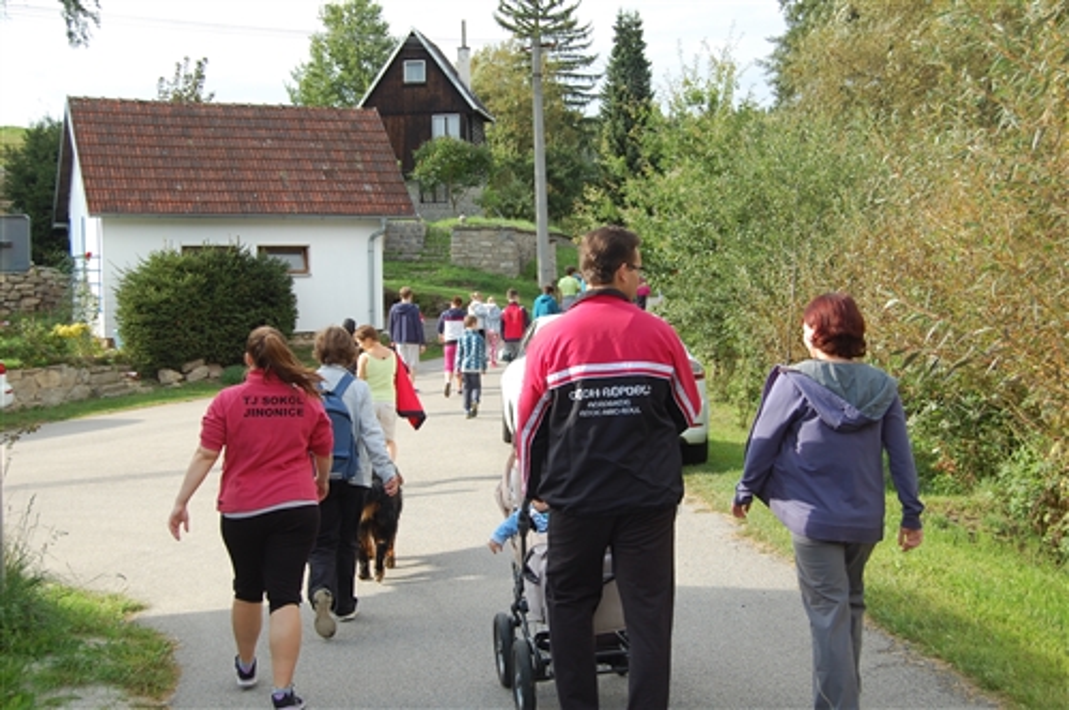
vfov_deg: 28.9
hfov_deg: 42.4
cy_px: 355
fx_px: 1379
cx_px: 534
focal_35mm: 46
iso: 200
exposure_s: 1/200
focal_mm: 31
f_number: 7.1
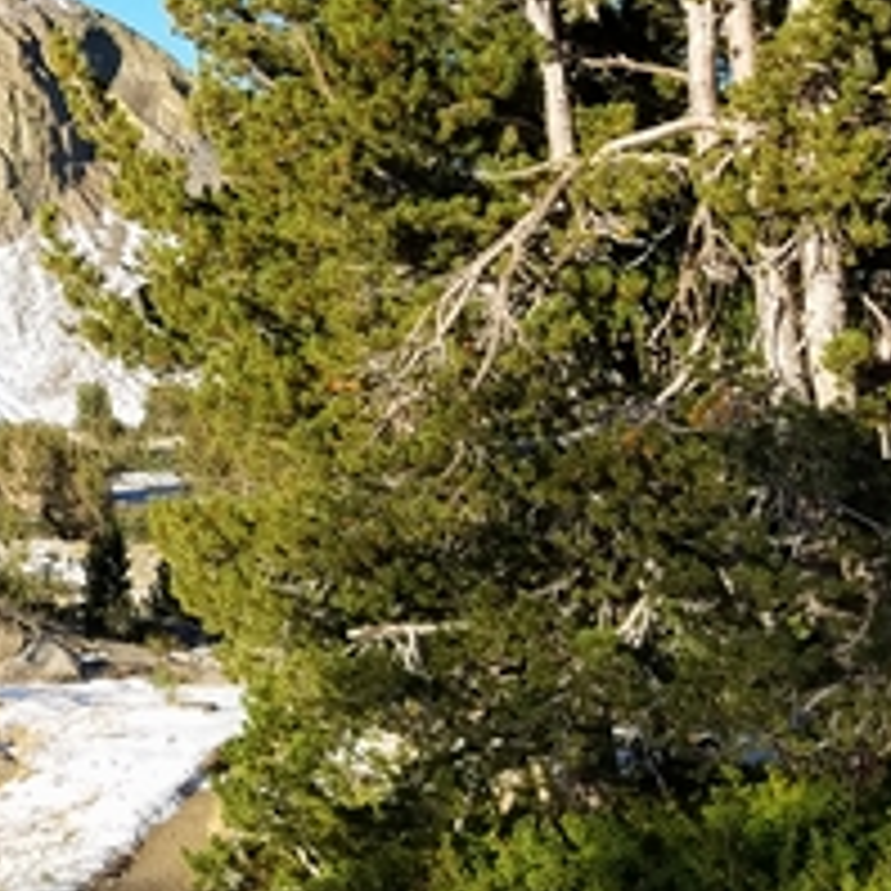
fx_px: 2534
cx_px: -504
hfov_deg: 17.6
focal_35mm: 87
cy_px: 47
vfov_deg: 19.5
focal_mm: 4.2
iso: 50
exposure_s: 1/1424
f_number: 1.7
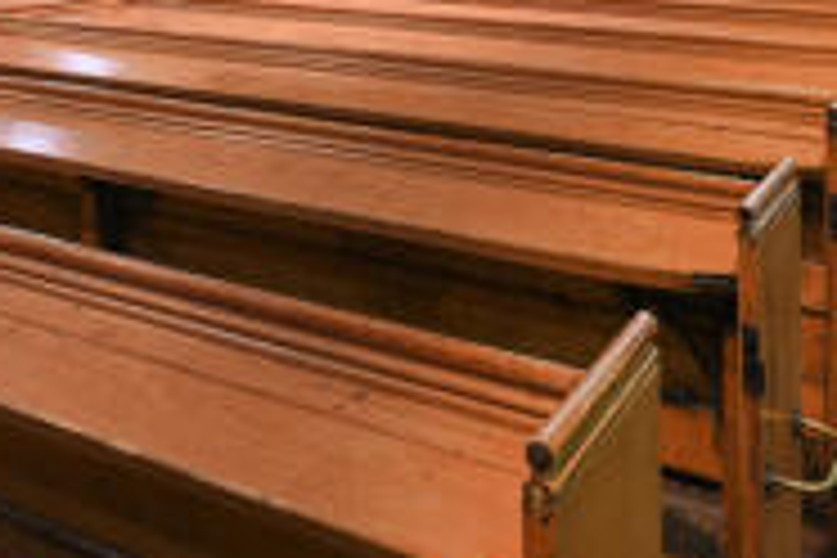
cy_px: -101
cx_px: 396
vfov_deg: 26.2
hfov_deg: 42.7
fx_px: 1069
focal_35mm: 46
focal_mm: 18
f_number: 8
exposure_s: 1/3
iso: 320
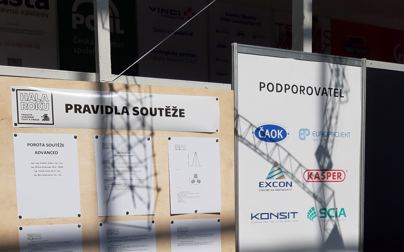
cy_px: 233
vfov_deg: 31.1
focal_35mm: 39
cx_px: 206
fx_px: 429
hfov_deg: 50.4
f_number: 1.7
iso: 40
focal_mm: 3.93
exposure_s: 1/3817
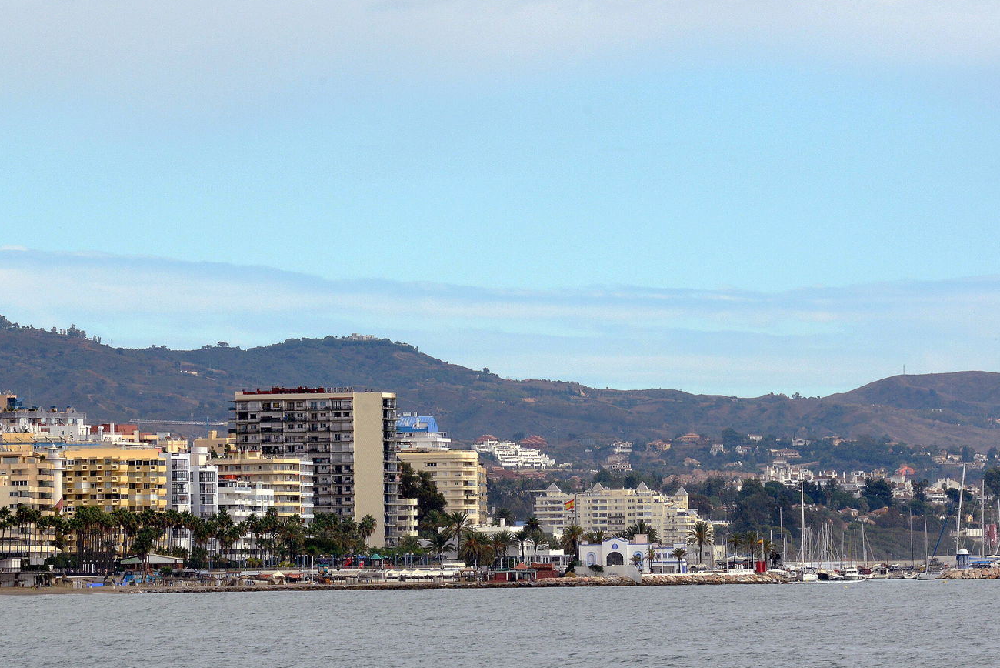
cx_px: 662
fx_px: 6975
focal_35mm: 251
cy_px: 401
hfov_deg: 8.2
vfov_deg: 5.5
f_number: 20
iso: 500
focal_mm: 170
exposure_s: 1/320
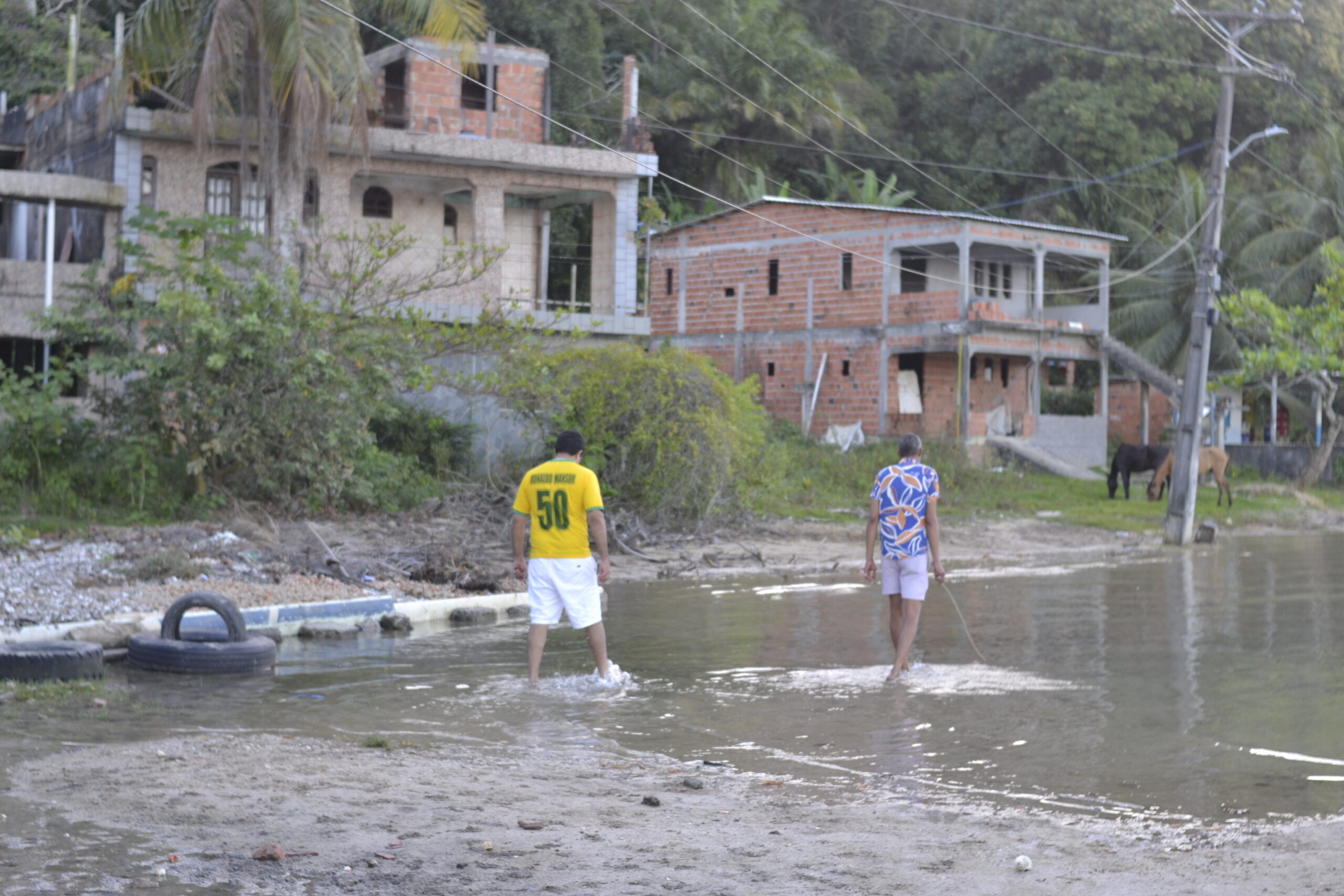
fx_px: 1960
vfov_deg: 25.8
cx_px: 672
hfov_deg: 37.8
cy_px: 448
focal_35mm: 52
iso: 400
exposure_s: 1/250
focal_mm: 35
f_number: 2.8
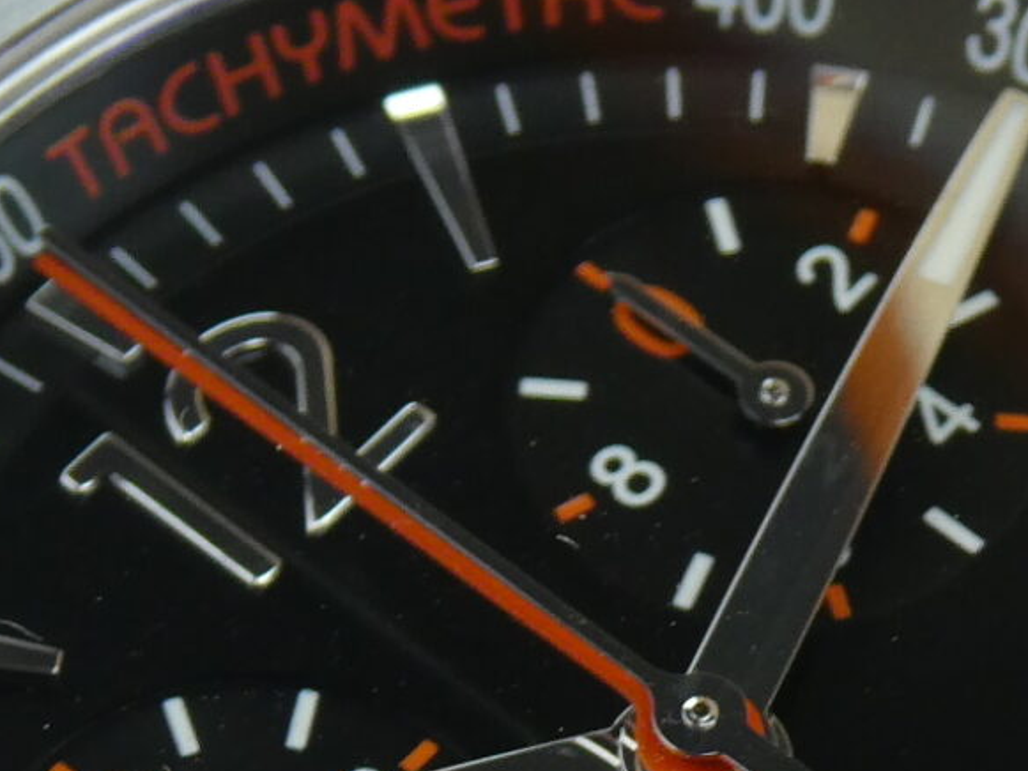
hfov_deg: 9.6
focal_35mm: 207
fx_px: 6149
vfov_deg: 7.1
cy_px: 897
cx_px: 550
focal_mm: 8.4
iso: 160
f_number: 4
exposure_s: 1/80
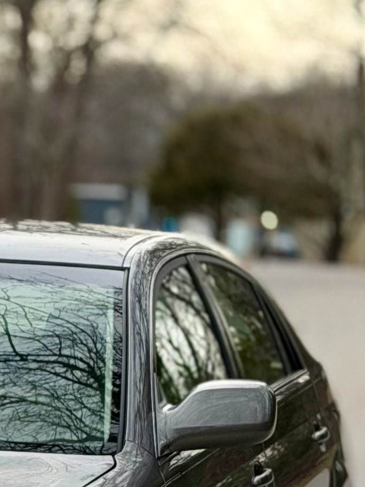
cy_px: 506
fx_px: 2997
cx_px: -202
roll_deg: -1.6
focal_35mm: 213
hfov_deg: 6.9
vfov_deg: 9.2
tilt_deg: -4.4
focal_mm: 6.76
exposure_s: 1/475
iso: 80
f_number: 1.78
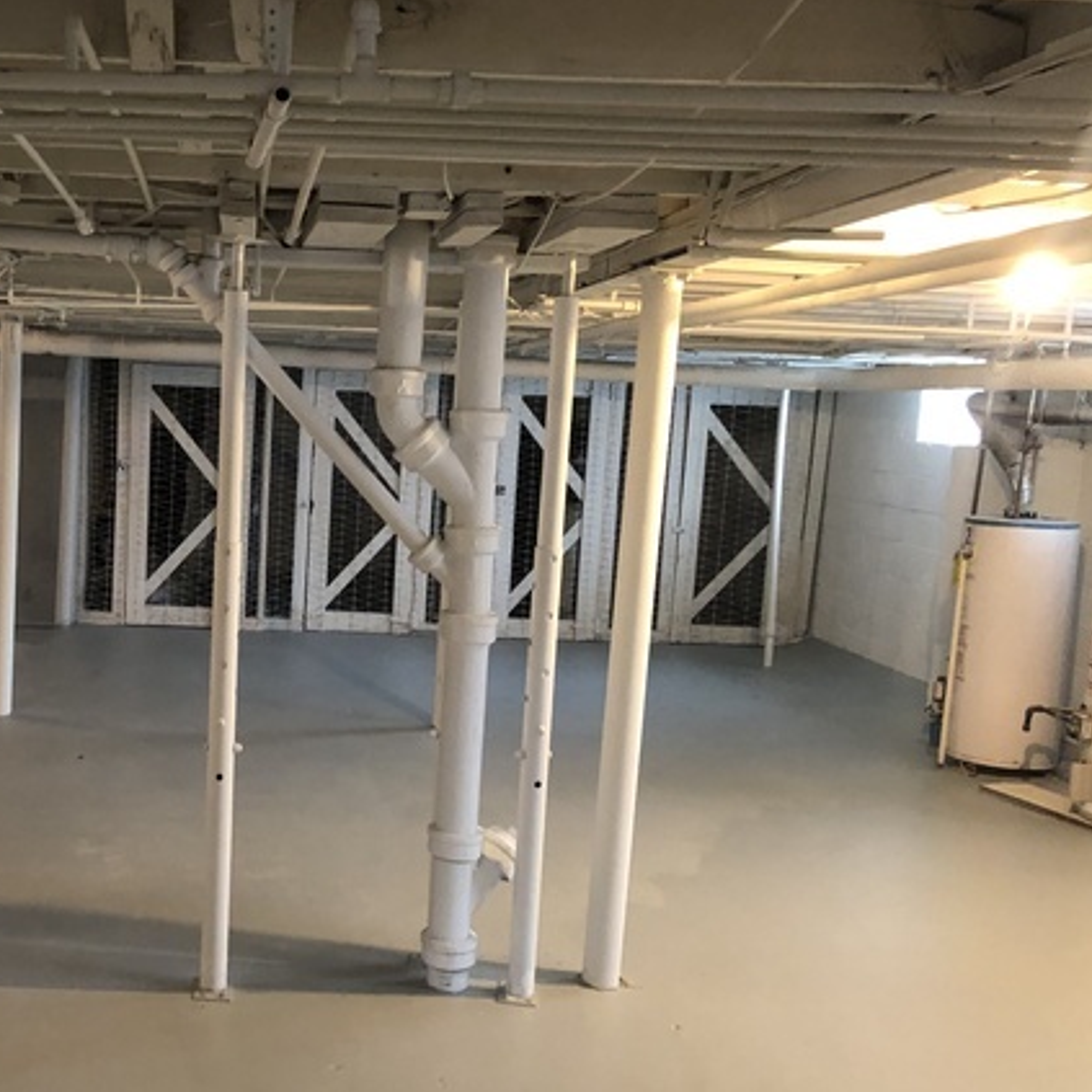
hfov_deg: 41.3
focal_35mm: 39
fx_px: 1392
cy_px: 589
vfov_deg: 42.8
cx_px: 244
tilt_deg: -8.2
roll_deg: -0.7
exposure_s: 1/11
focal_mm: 3.99
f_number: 1.8
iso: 100
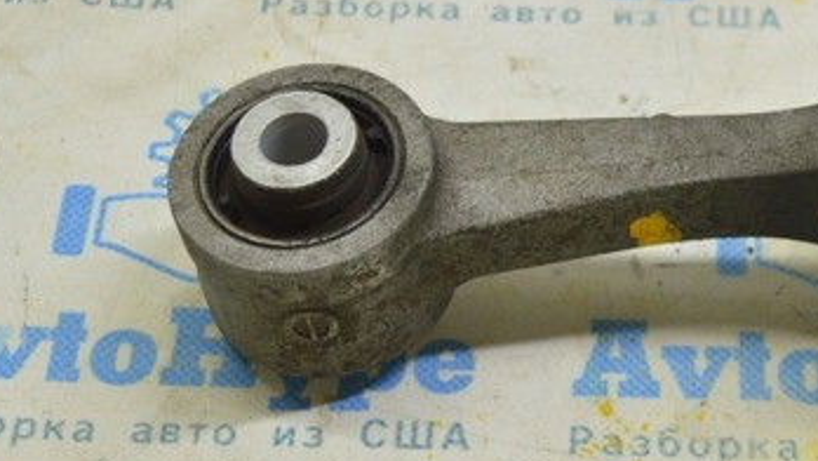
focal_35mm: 104
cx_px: 644
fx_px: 2256
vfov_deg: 11.7
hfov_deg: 20.3
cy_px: 185
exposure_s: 1/25
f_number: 5.6
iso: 400
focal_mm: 36
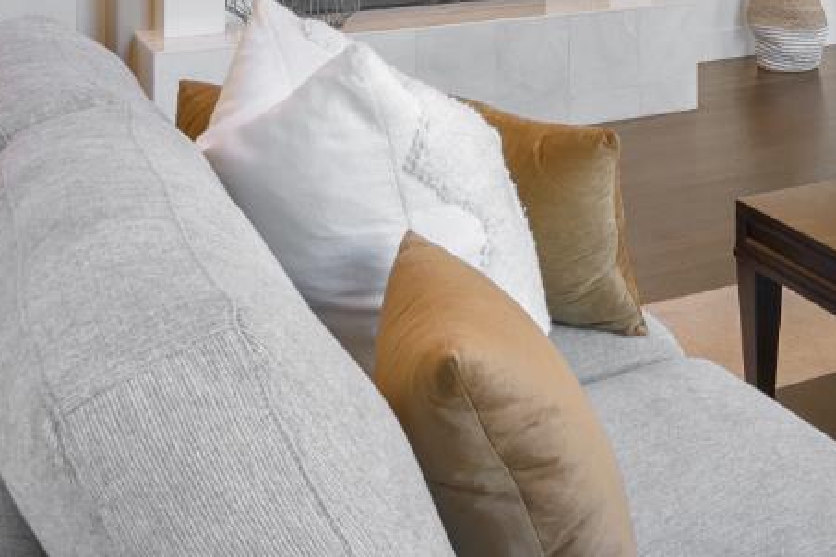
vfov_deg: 22.5
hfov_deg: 35.7
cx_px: 722
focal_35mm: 53
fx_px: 1231
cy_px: -186
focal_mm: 16
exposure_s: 1/20
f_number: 8
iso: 400
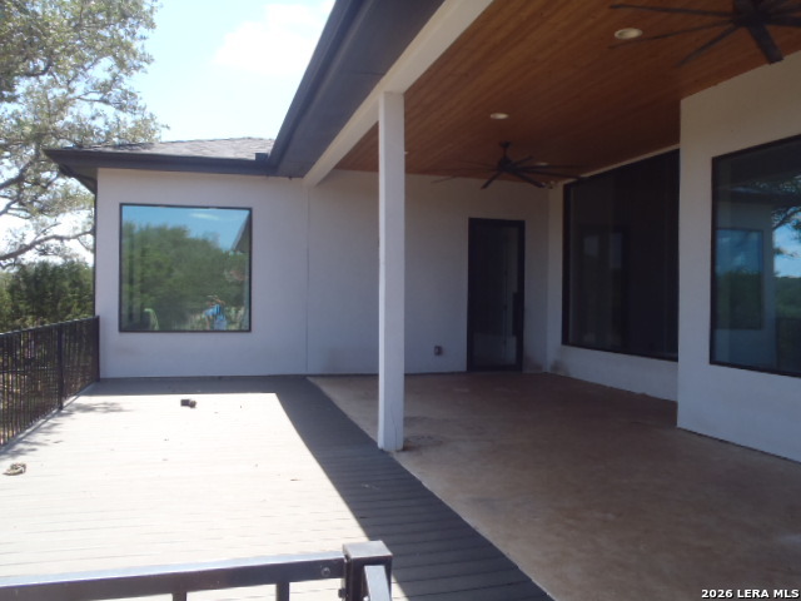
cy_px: 300
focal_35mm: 28
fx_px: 648
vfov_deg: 49.7
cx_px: 400
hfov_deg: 63.4
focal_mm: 5
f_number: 3.9
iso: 125
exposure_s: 1/250
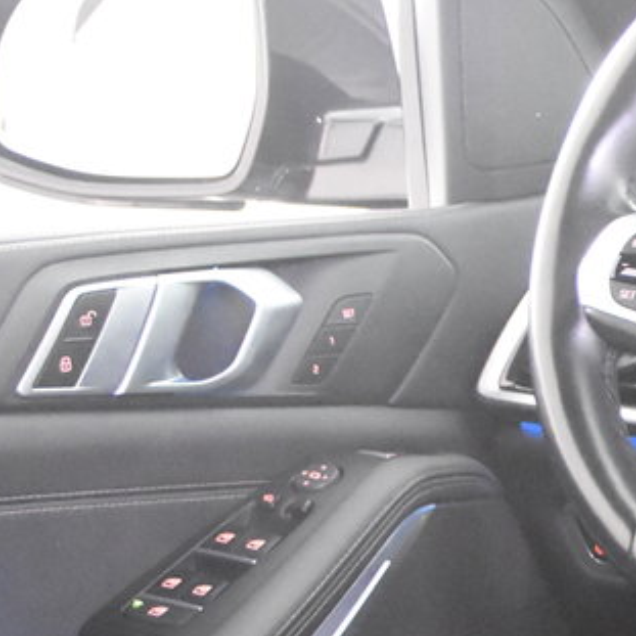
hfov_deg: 12.5
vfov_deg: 13.6
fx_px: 2619
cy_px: 639
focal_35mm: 126
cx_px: 1188
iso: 10000
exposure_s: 1/40
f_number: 3
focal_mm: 24
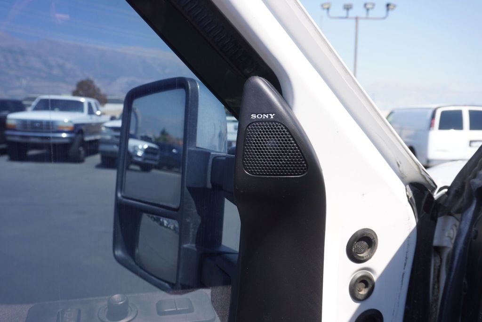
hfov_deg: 61.9
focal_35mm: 30
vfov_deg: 43.7
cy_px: 161
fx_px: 402
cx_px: 241
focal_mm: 20
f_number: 6.3
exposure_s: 1/160
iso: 100
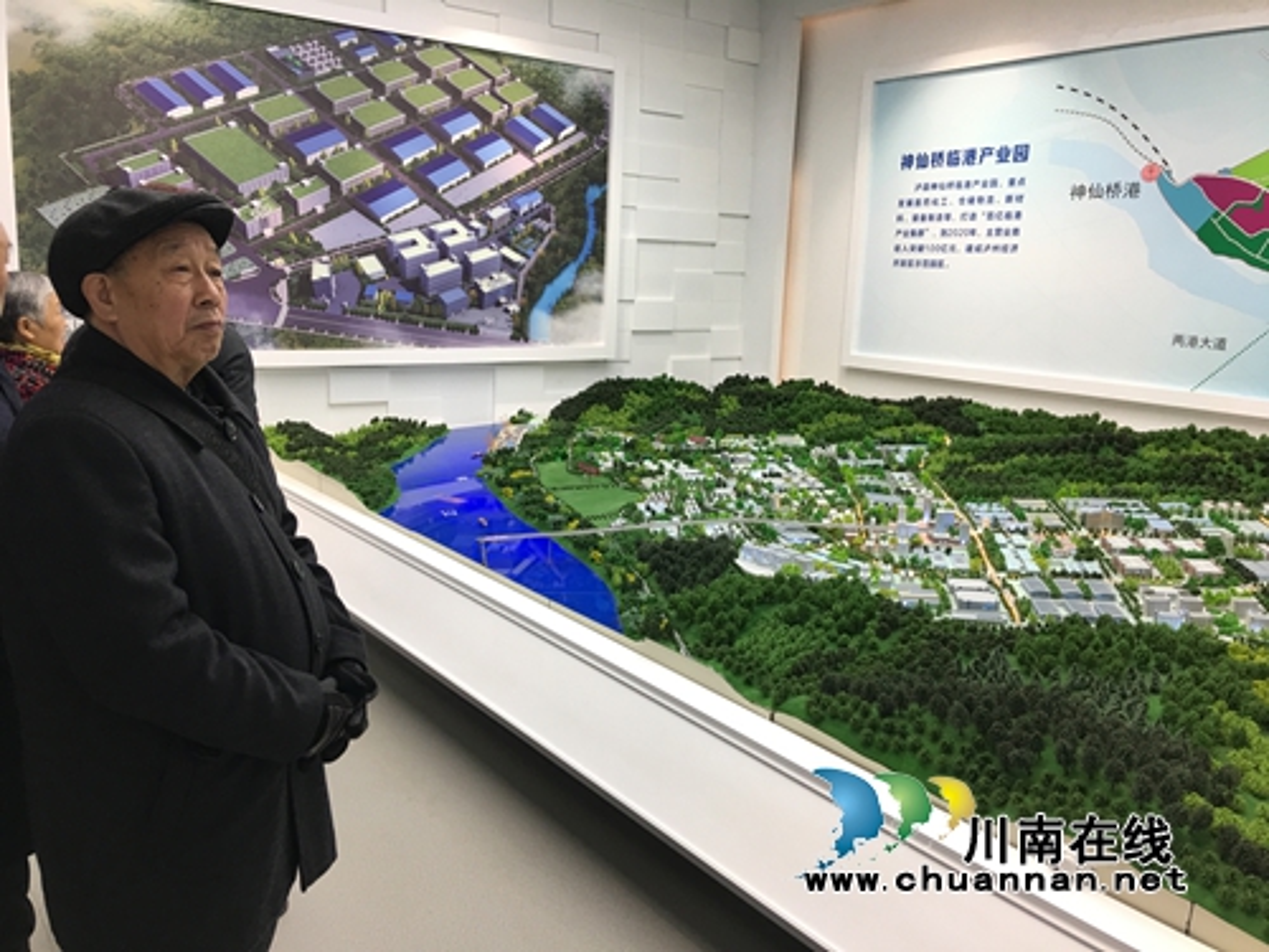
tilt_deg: -10.3
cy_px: 476
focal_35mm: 29
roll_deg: -1.3
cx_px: 634
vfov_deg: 48.2
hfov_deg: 61.7
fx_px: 1063
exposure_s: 1/33
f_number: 2.2
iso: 40
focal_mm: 4.15
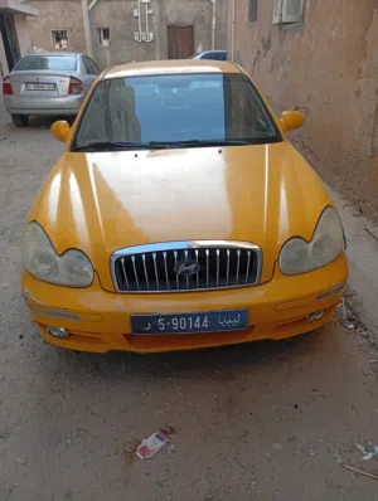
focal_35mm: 27
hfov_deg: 51.5
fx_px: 392
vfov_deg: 65.2
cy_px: 250
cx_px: 189
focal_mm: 3.98
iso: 65
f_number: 1.8
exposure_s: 1/100
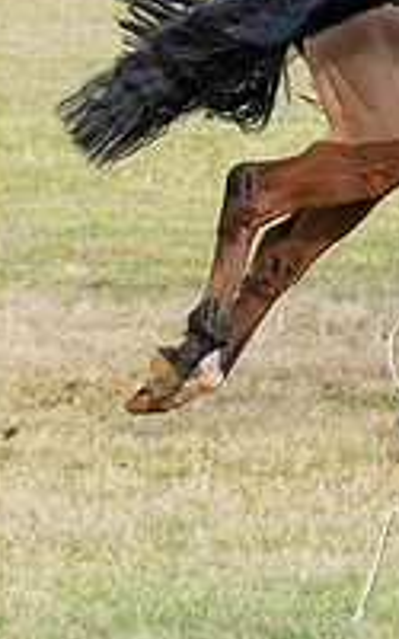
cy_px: 191
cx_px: 846
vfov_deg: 4.3
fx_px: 8525
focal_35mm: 490
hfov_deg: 2.7
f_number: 5
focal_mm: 74
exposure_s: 1/1000
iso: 400
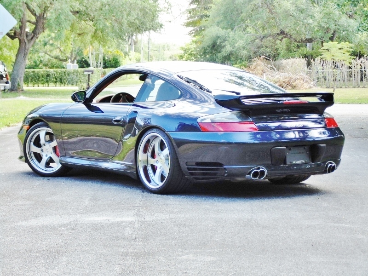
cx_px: 184
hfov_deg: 20.0
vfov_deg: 15.1
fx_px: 1042
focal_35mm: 98
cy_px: 138
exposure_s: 1/60
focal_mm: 17.5
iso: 80
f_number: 4.6
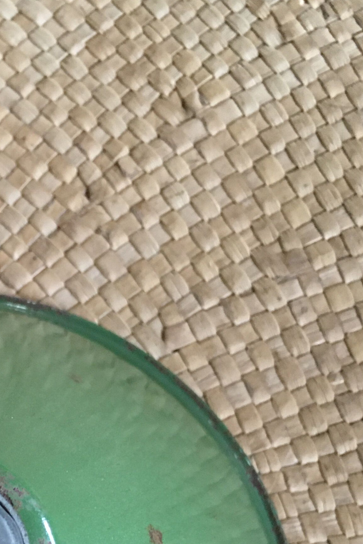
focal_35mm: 70
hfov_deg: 18.4
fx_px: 1059
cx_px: -82
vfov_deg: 27.7
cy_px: 502
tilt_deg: -79.4
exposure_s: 1/20
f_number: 2.2
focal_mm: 4.15
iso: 200
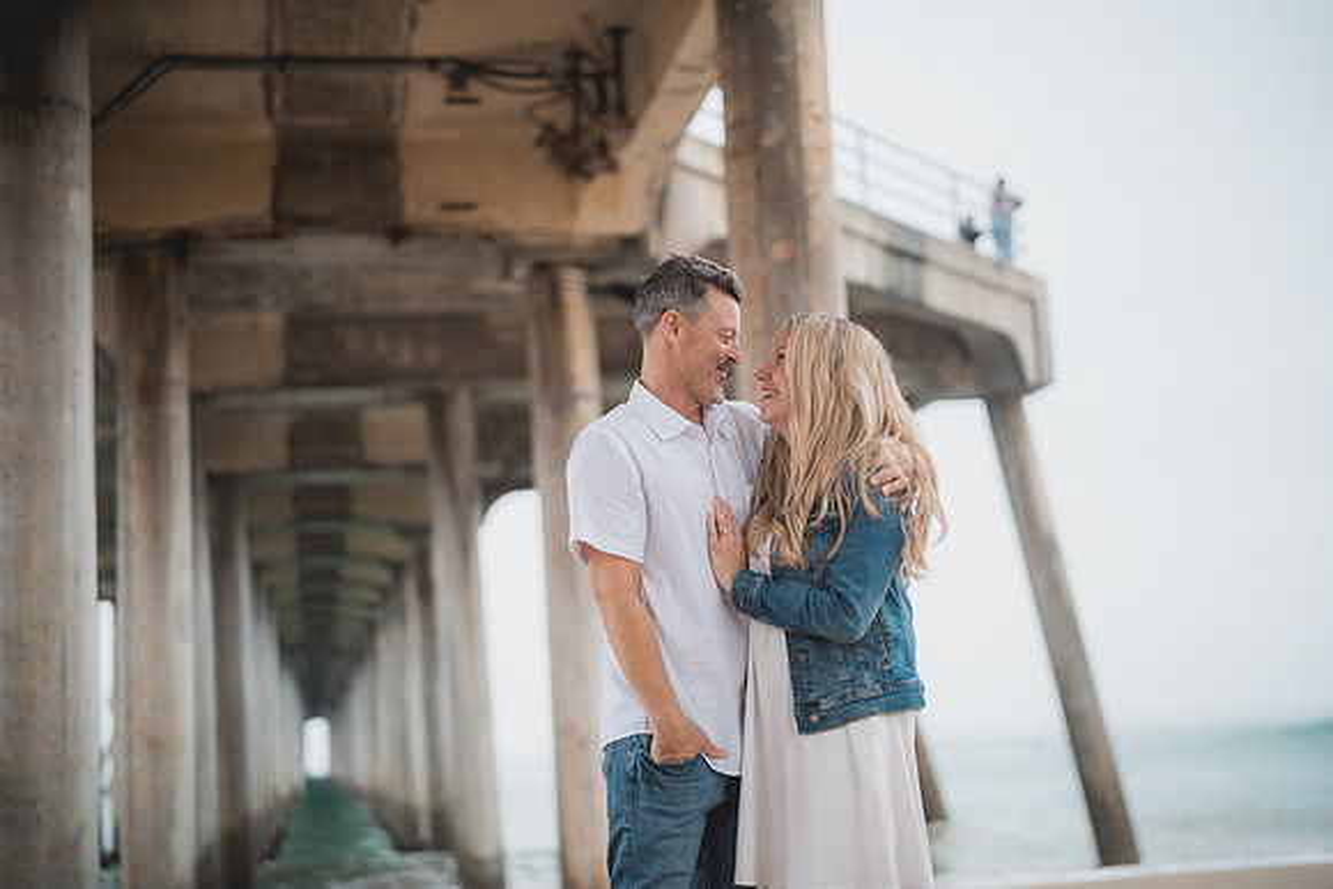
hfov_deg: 39.6
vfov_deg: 27.0
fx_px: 1852
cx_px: 666
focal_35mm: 50
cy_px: 444
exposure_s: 1/1600
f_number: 1.4
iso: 160
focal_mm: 50
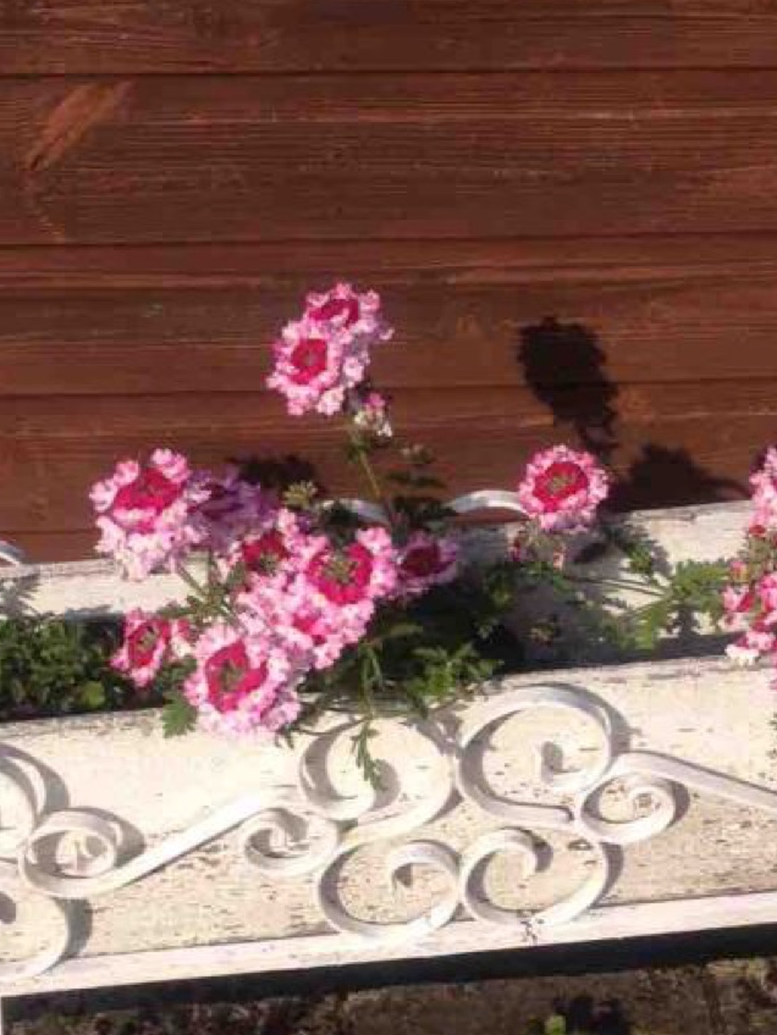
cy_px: 854
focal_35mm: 66
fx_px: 1975
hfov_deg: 22.3
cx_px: 407
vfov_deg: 28.6
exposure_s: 1/1623
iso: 50
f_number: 2.4
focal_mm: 4.28
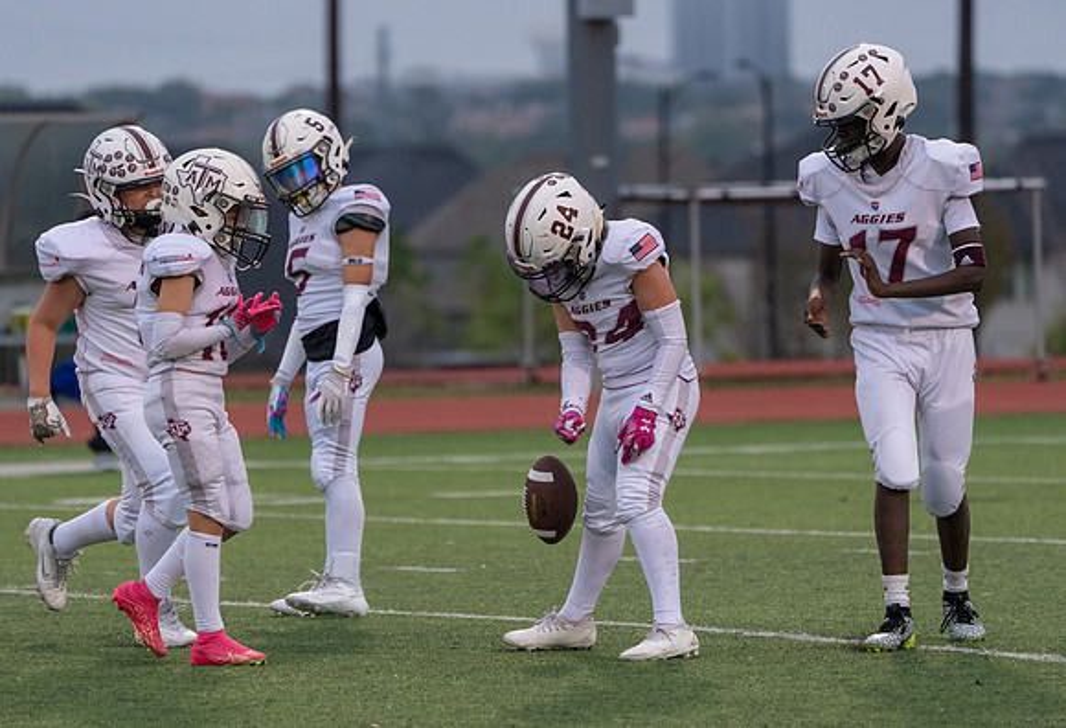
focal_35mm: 320
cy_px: 367
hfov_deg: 6.4
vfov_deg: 4.4
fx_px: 9542
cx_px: 540
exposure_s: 1/1000
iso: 4000
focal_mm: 276
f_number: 5.6
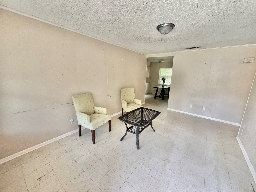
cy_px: 96
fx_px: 104
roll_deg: -1.3
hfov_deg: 102.1
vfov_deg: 85.7
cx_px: 128
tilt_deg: -12.8
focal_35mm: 14
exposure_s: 1/60
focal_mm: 2.22
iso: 200
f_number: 2.2
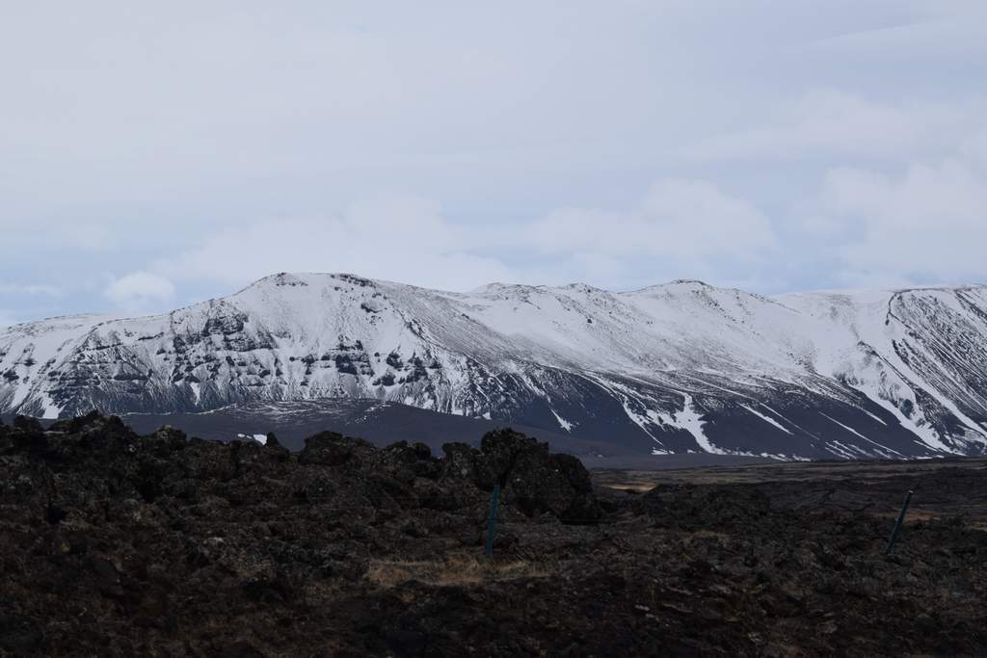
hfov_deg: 11.0
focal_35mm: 188
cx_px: 494
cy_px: 329
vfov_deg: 7.3
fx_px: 5141
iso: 200
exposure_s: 1/400
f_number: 10
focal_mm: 125
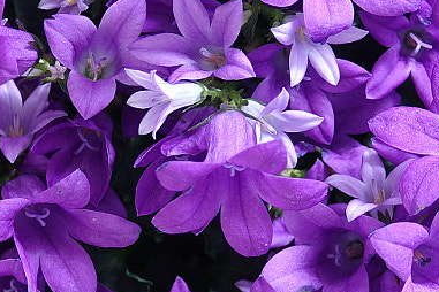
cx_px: 230
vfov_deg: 4.7
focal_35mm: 294
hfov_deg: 7.0
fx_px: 3585
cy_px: 186
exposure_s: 1/8
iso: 64
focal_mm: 25.61
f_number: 3.5
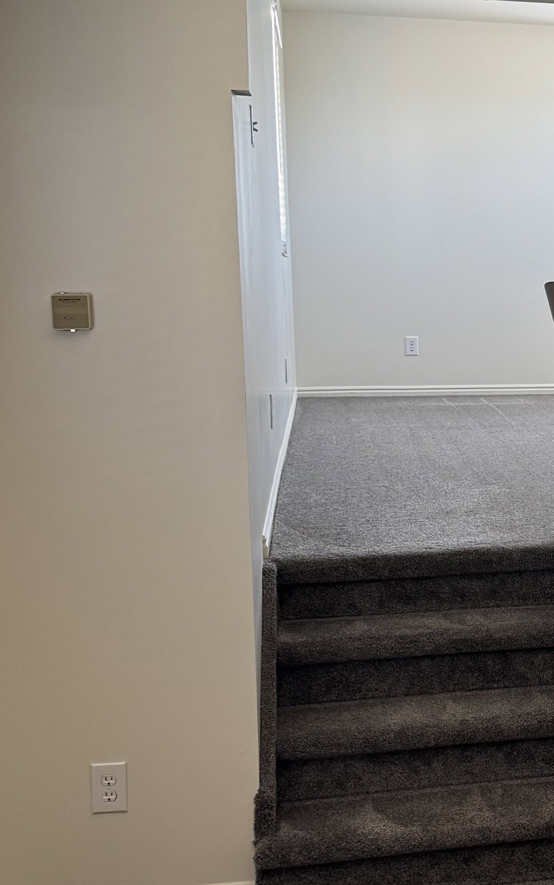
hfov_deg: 20.6
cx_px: 697
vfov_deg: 35.1
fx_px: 1401
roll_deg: -0.3
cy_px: 461
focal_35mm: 58
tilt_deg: -6.0
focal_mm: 6.76
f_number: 1.78
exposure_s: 1/121
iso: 200
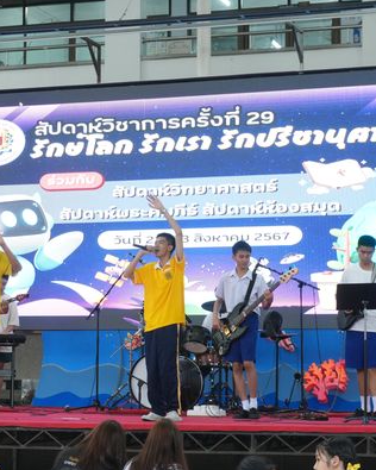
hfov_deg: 14.4
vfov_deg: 17.9
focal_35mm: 107
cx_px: 142
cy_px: 236
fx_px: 1488
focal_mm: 50
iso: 1600
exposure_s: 1/25
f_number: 9
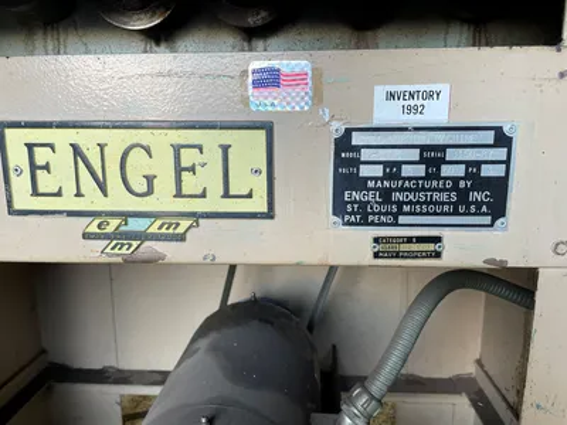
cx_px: 284
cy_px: 212
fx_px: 426
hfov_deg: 67.3
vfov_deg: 53.1
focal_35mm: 26
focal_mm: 4.2
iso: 100
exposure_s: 1/121
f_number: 1.6
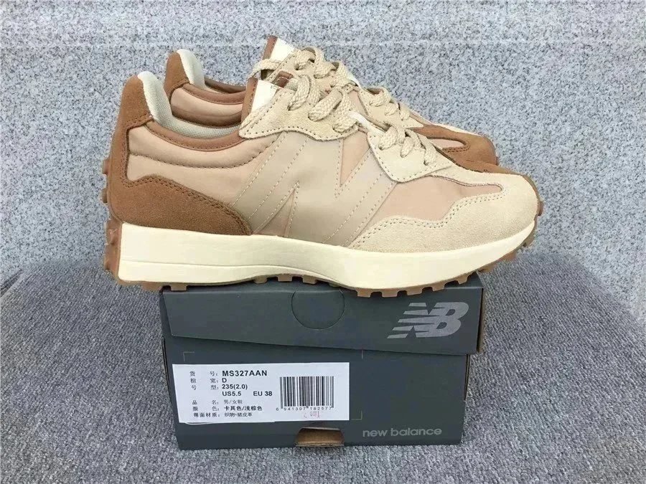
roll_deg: +0.8
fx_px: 579
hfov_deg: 58.4
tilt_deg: -22.3
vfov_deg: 45.4
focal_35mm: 31
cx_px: 323
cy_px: 242
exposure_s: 1/418
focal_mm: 3.3
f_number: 2.4
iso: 25
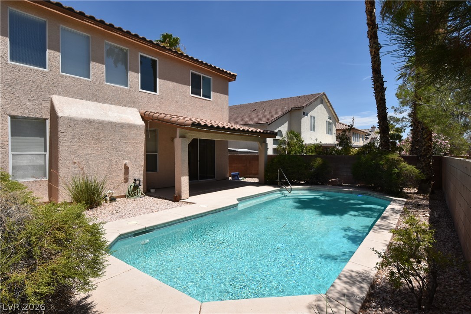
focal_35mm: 20
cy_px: 157
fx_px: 255
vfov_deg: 63.2
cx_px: 236
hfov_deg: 85.4
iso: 200
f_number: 11
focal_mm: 13
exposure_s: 1/500
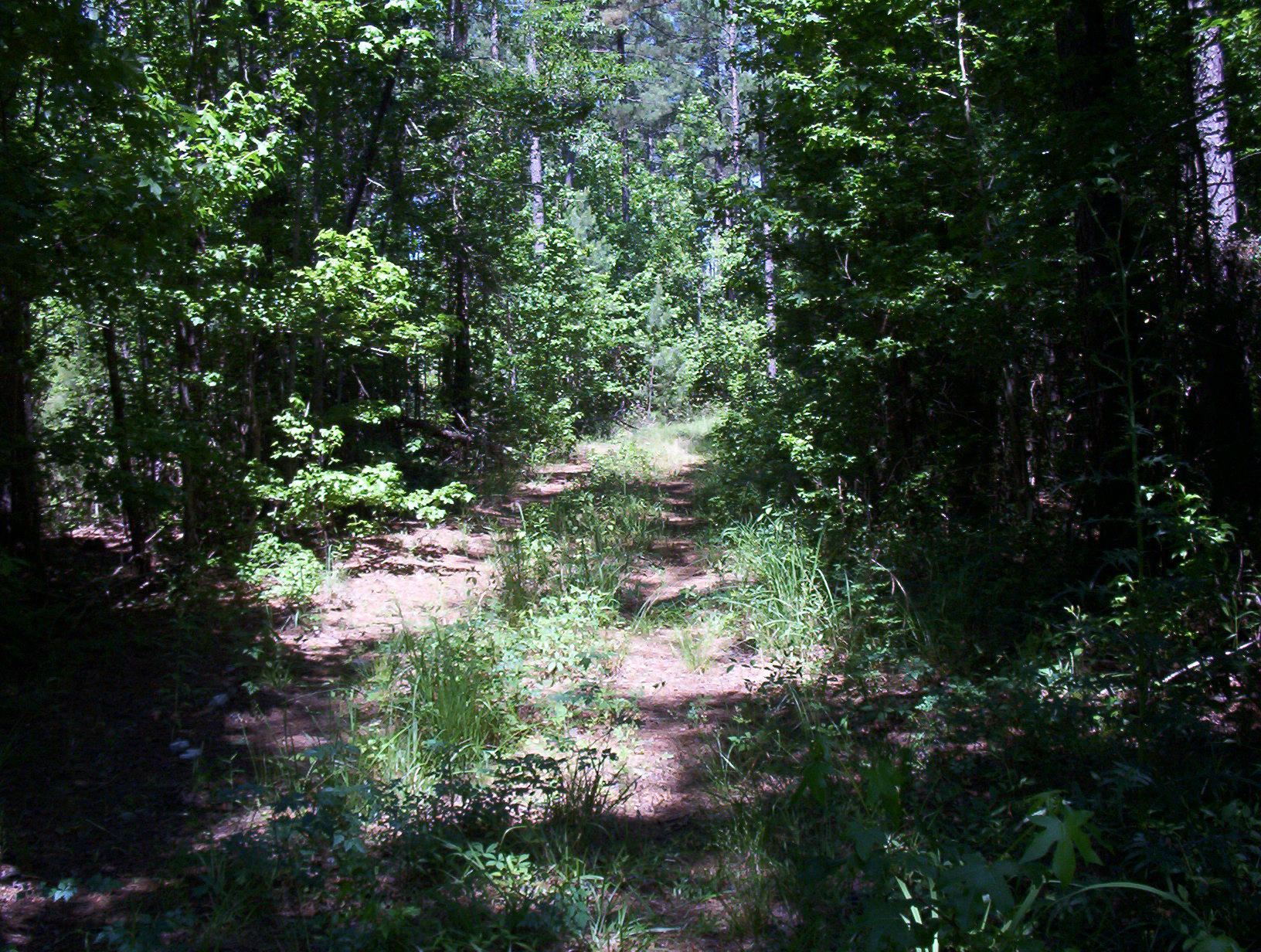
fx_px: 1424
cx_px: 630
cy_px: 476
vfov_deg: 37.0
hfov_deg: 47.8
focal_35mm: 39
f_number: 4.5
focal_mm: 6
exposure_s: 1/187
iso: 100
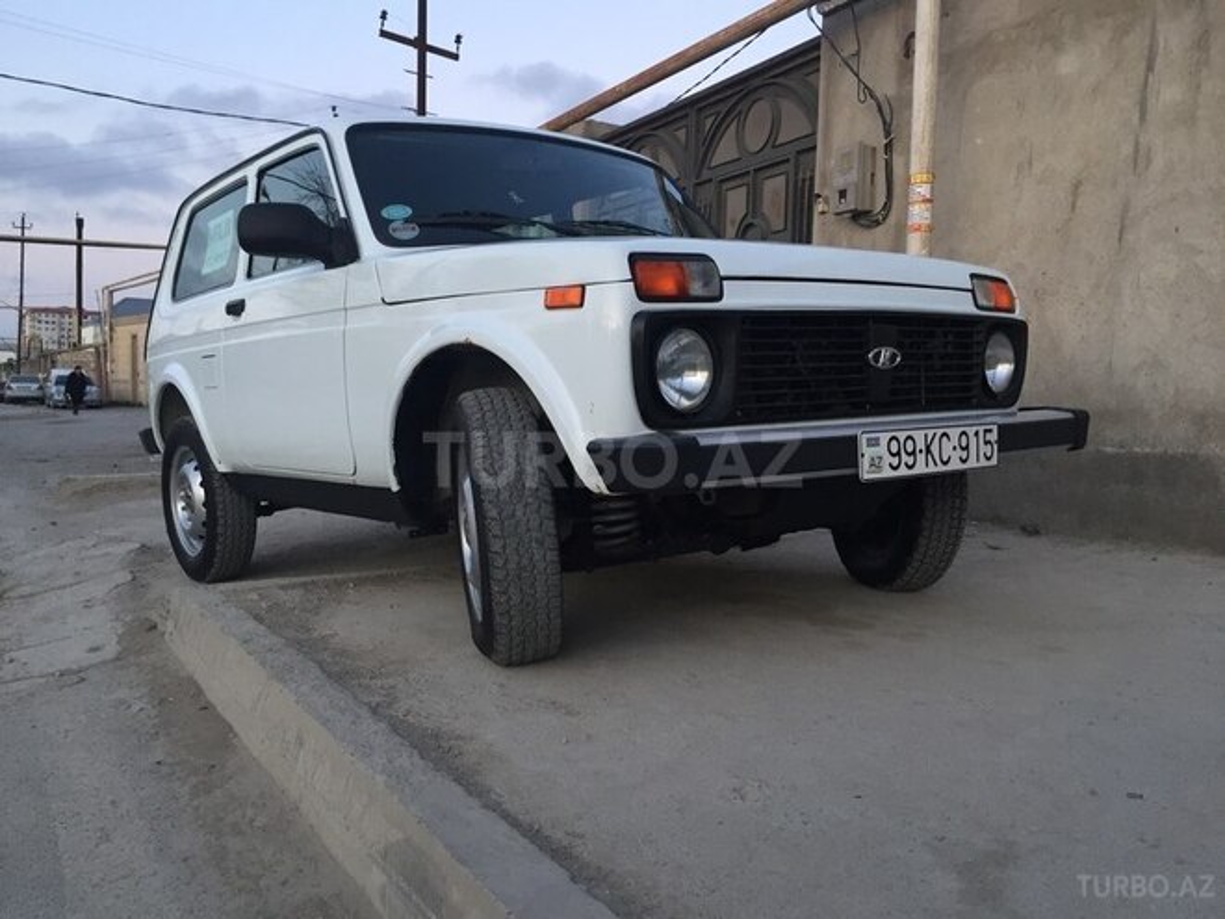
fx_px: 1026
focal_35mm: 29
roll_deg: -1.6
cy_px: 460
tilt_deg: -3.7
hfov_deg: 61.7
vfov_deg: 48.2
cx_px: 612
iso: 50
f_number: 2.2
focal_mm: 4.15
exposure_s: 1/33
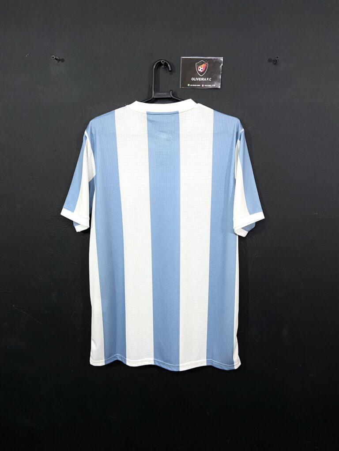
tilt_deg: -9.8
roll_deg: -0.9
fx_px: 339
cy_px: 226
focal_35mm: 26
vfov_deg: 67.3
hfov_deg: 53.1
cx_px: 170
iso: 100
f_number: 1.8
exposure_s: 1/60
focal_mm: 4.25
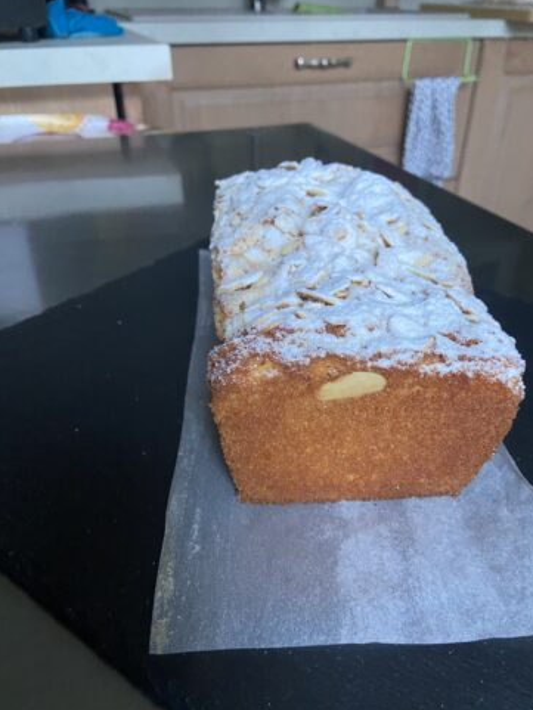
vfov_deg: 65.3
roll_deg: -0.2
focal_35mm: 27
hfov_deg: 51.4
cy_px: 351
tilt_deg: -31.2
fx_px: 554
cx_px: 275
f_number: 1.8
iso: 400
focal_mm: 4.25
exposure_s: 1/60
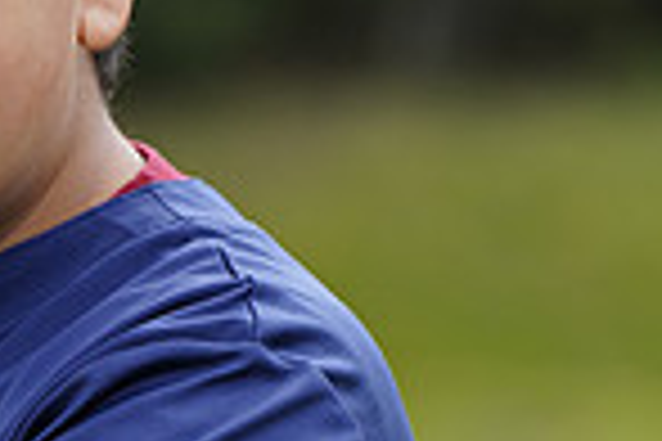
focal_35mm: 788
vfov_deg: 1.7
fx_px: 14489
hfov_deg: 2.6
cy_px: 612
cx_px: -106
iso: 100
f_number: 6.3
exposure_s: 1/250
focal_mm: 200
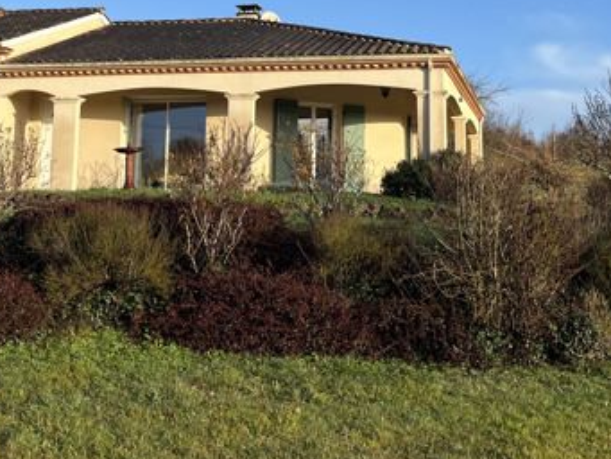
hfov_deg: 31.7
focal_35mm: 61
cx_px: 292
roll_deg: -0.6
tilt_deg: +9.8
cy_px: 38
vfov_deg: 23.4
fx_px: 1077
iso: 50
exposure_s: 1/2062
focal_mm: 5.1
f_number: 1.6
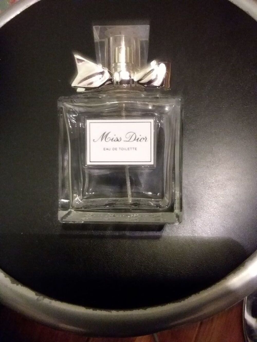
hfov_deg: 51.4
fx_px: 267
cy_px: 171
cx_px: 128
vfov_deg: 65.3
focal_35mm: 27
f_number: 1.9
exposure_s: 1/17
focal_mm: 2.91
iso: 400
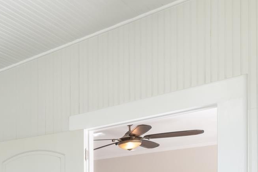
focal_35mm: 53
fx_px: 380
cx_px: -125
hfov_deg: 27.0
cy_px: 223
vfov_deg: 22.8
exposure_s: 1/2.5
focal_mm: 17
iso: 400
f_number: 8
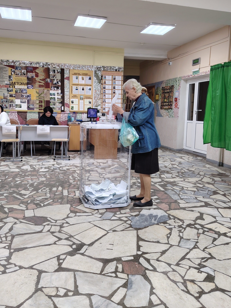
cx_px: 106
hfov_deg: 49.7
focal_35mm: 28
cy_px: 131
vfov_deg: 63.1
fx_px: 249
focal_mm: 5.25
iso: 688
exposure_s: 1/25
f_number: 1.75
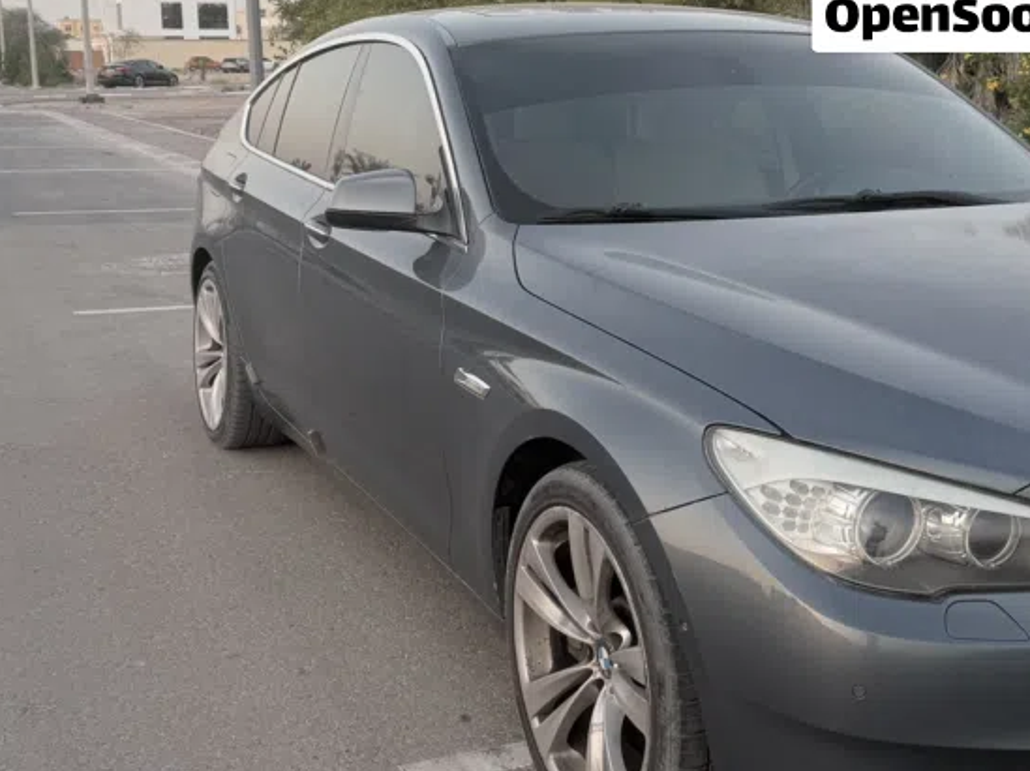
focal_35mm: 28
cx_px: 529
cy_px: 323
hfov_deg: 63.5
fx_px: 833
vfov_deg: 49.5
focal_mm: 6.76
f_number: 1.78
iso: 64
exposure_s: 1/261
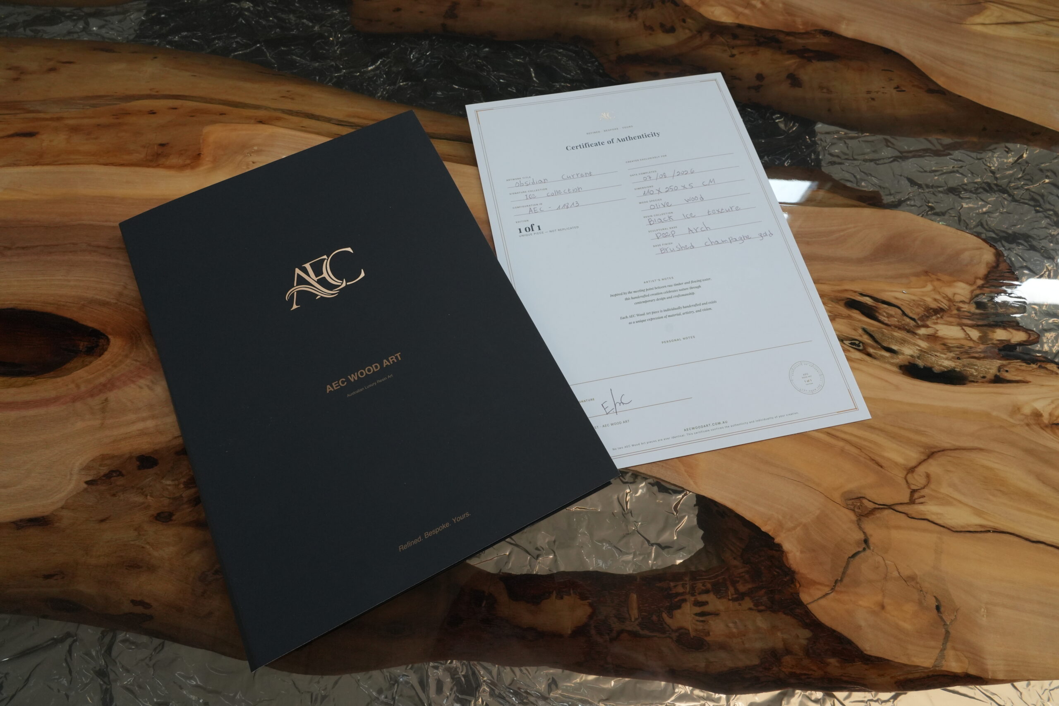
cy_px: 353
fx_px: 618
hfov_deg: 81.2
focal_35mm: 21
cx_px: 530
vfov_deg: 59.5
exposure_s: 1/80
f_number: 10
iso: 1600
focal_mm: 21
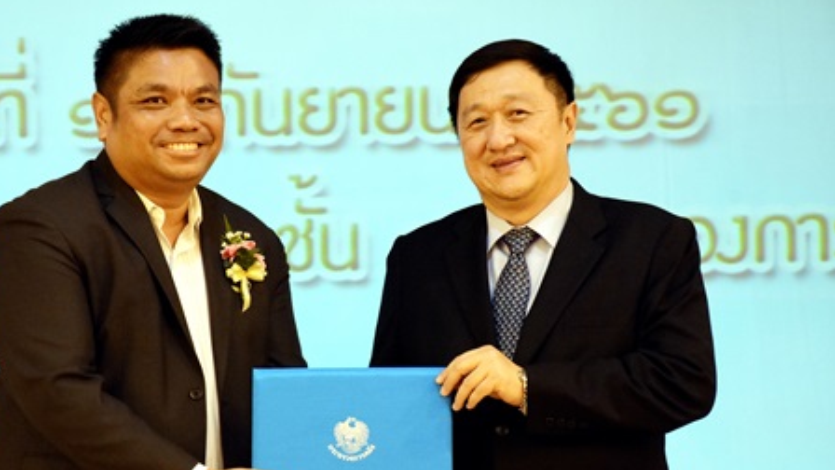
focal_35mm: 193
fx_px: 4273
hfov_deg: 11.2
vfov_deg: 6.3
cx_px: 343
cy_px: 290
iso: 2000
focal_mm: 100
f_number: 9
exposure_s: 1/60
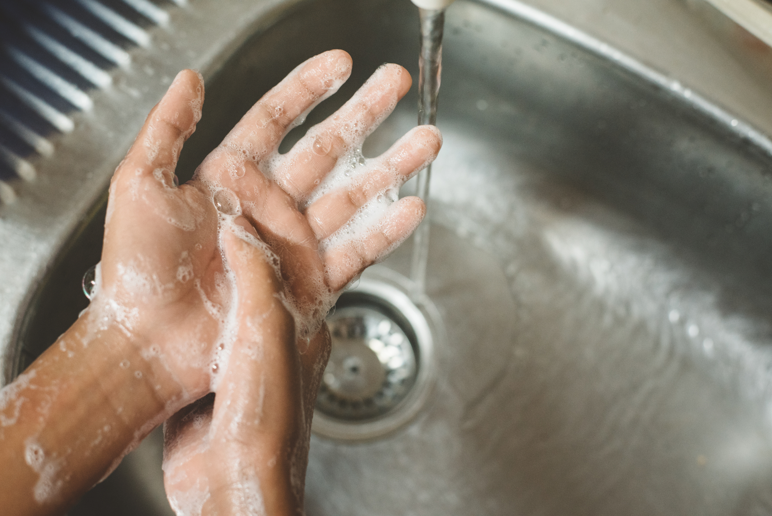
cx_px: 386
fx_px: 1073
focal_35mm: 50
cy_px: 258
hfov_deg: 39.6
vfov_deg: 27.0
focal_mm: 50
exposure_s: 1/80
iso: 1600
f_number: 4
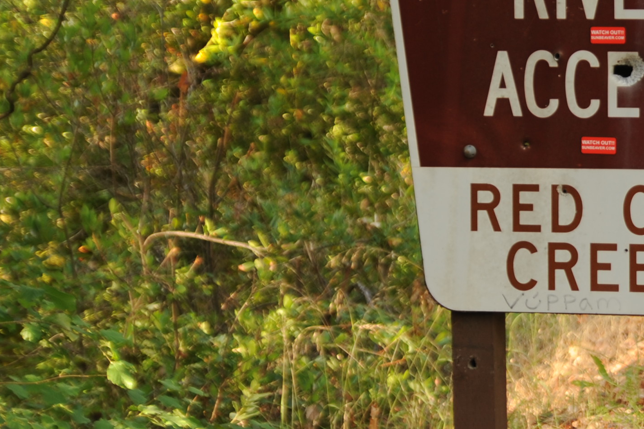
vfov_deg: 7.4
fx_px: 3307
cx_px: 741
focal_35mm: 185
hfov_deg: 10.9
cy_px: 197
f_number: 3.5
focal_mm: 62
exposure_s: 1/125
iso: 200
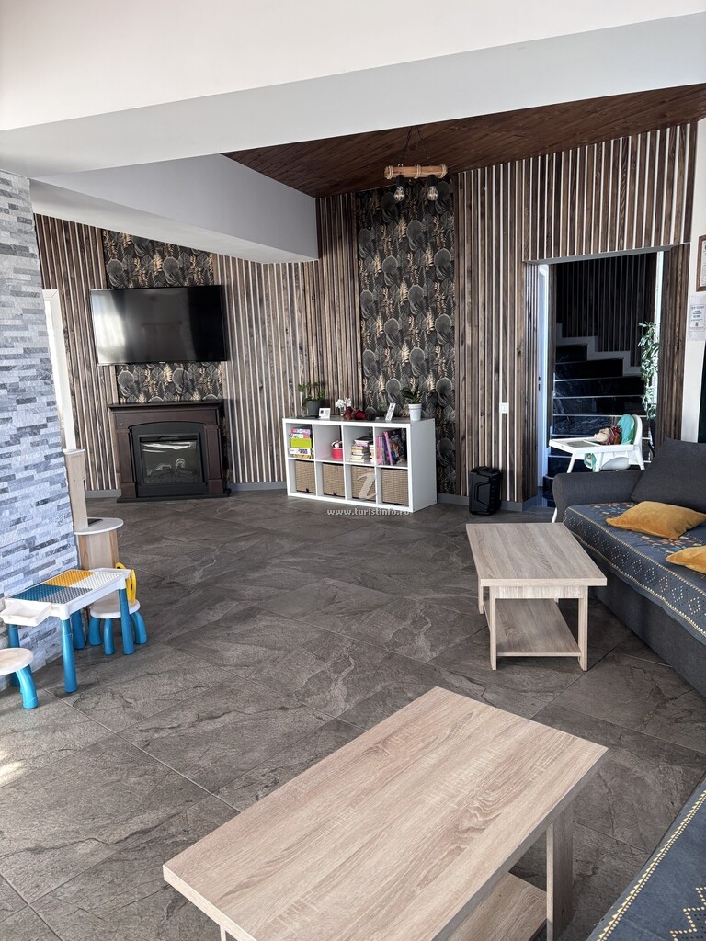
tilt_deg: -10.6
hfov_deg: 53.1
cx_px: 353
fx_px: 707
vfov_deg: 67.3
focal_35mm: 26
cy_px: 470
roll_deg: +2.3
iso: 125
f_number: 1.6
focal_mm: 5.96
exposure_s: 1/74
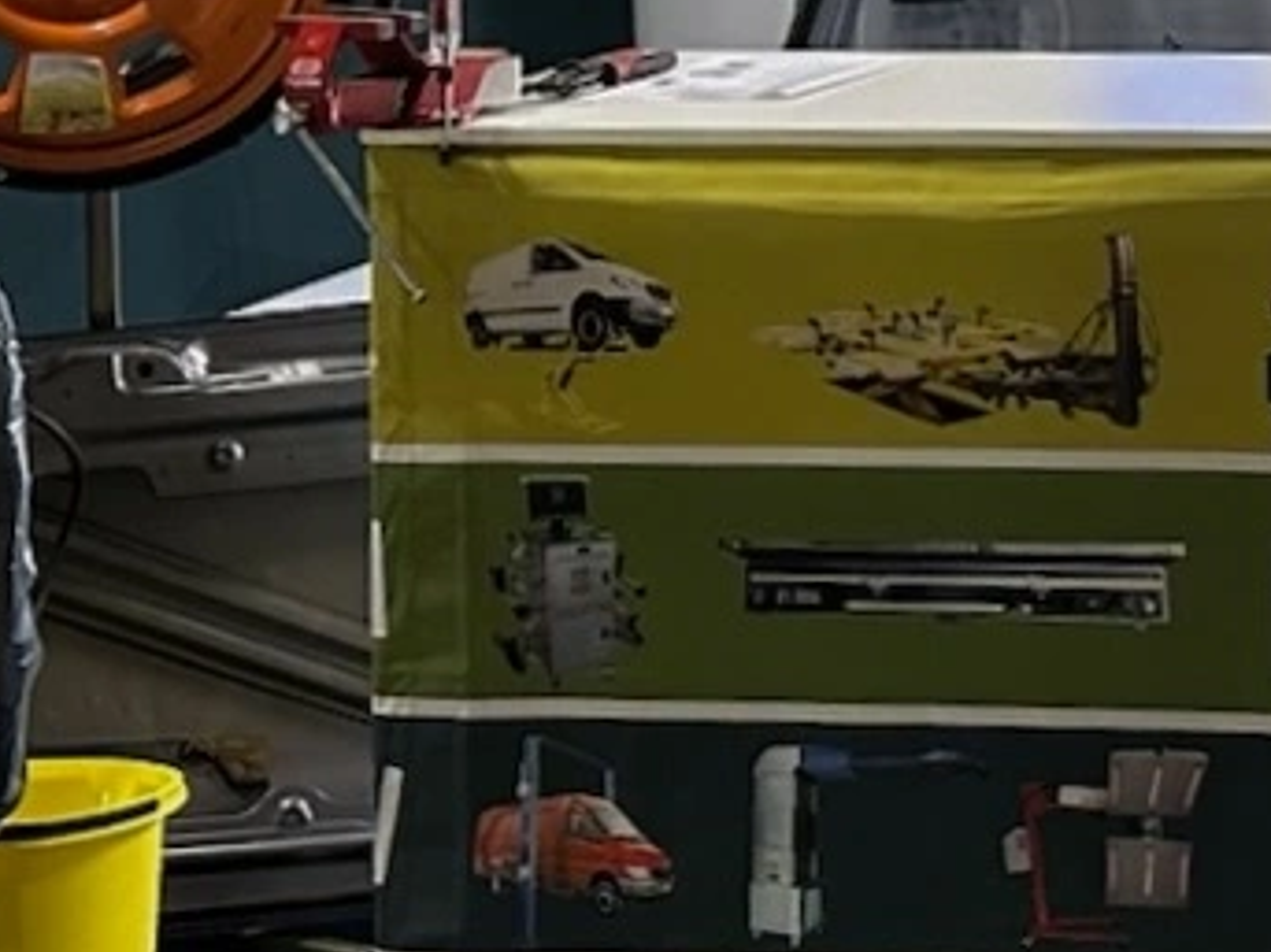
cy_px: -52
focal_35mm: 110
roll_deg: +0.3
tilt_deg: -1.5
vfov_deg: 13.2
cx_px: 2479
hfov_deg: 14.9
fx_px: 4037
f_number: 1.78
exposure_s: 1/100
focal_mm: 6.86
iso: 160
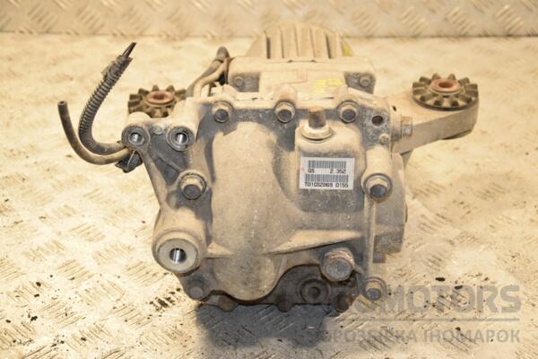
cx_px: 269
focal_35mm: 75
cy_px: 180
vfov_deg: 18.2
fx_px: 1121
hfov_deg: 27.0
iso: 800
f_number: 5.6
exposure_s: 1/200
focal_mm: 50
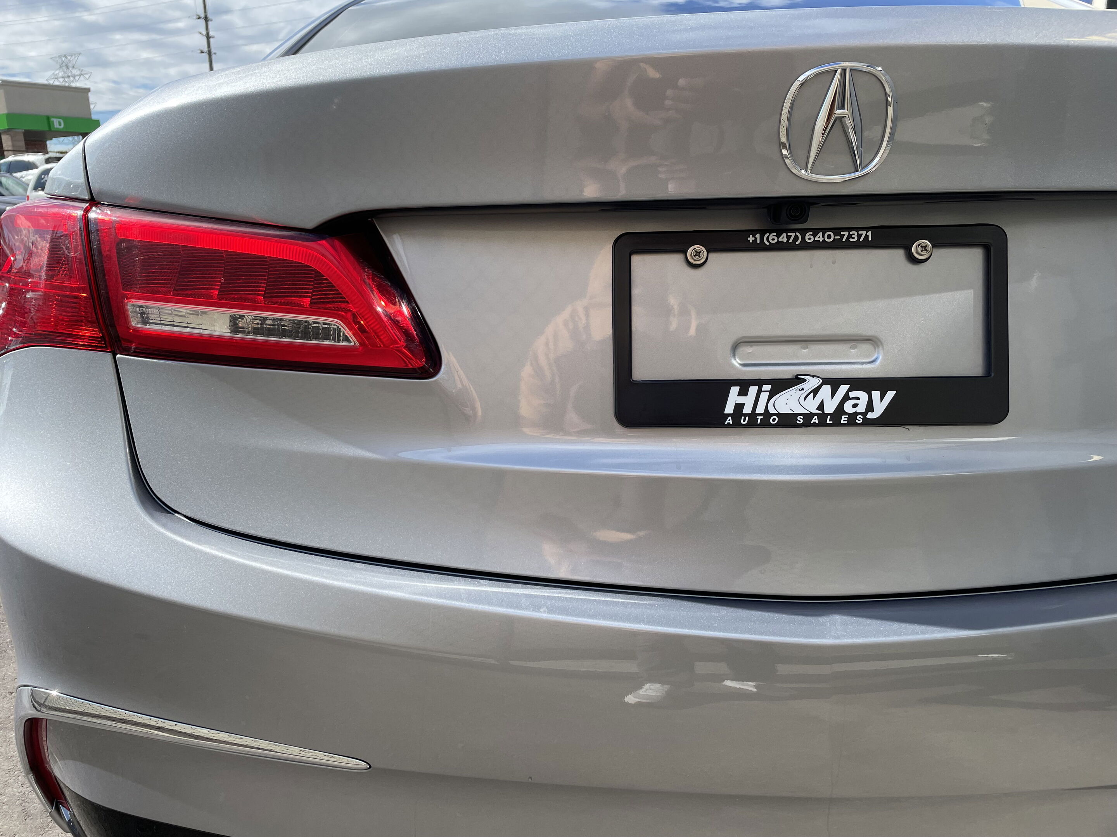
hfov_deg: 67.3
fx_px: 839
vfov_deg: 53.1
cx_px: 558
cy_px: 418
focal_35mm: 26
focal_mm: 4.2
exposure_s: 1/1553
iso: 32
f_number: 1.6
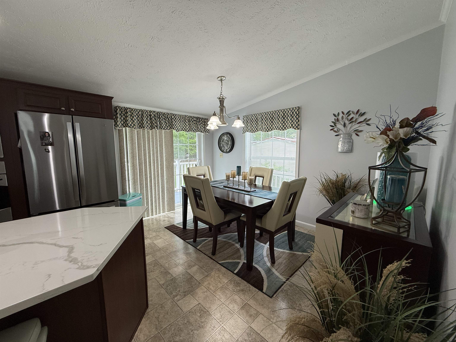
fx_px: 184
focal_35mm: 14
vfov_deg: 85.7
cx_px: 228
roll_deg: -0.4
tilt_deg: -6.7
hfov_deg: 102.1
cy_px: 171
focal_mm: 2.22
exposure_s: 1/120
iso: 100
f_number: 2.2
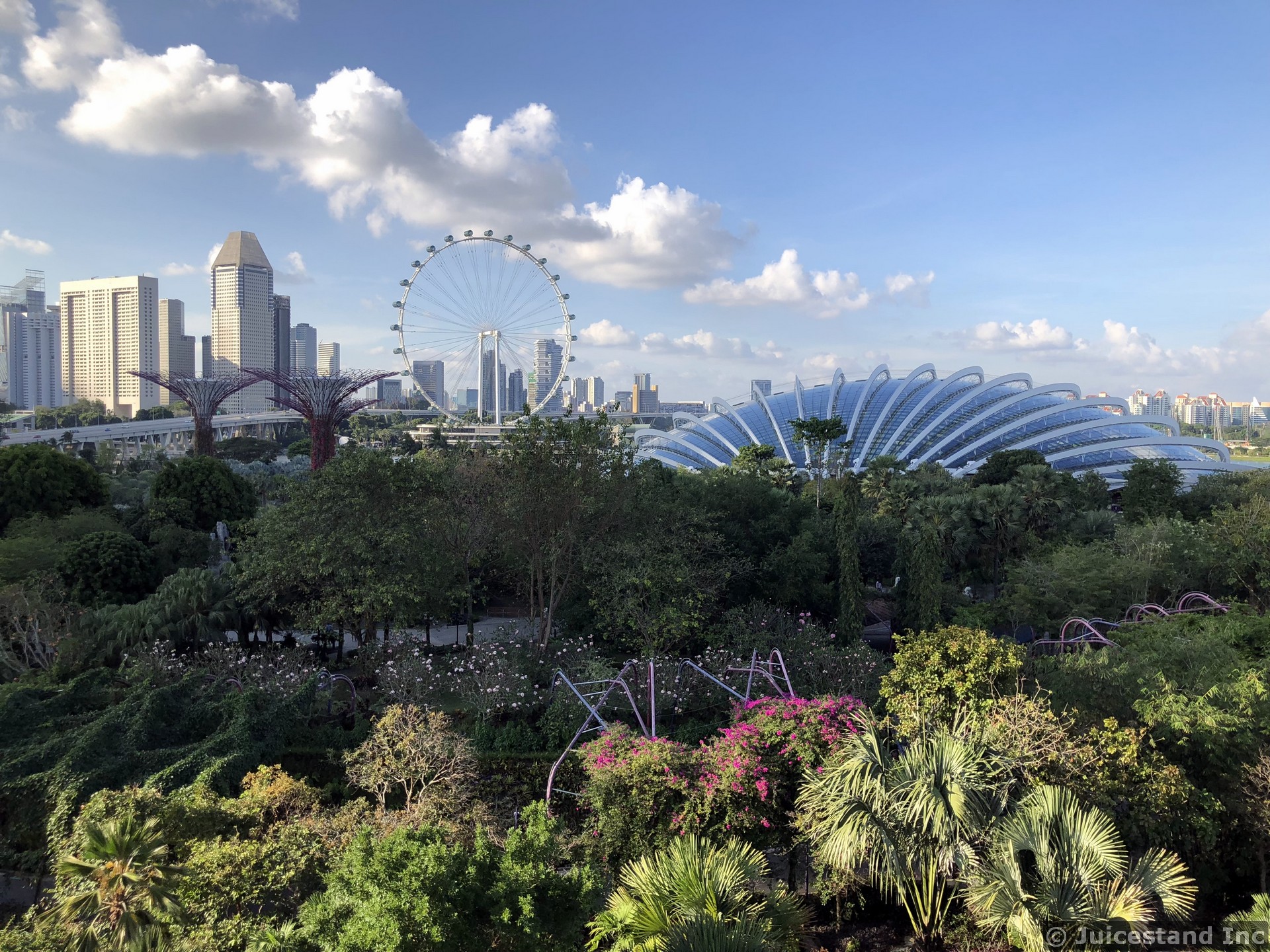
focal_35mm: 28
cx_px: 635
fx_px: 1027
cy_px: 476
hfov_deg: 63.4
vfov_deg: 49.7
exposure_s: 1/1066
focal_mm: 3.99
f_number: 1.8
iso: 20
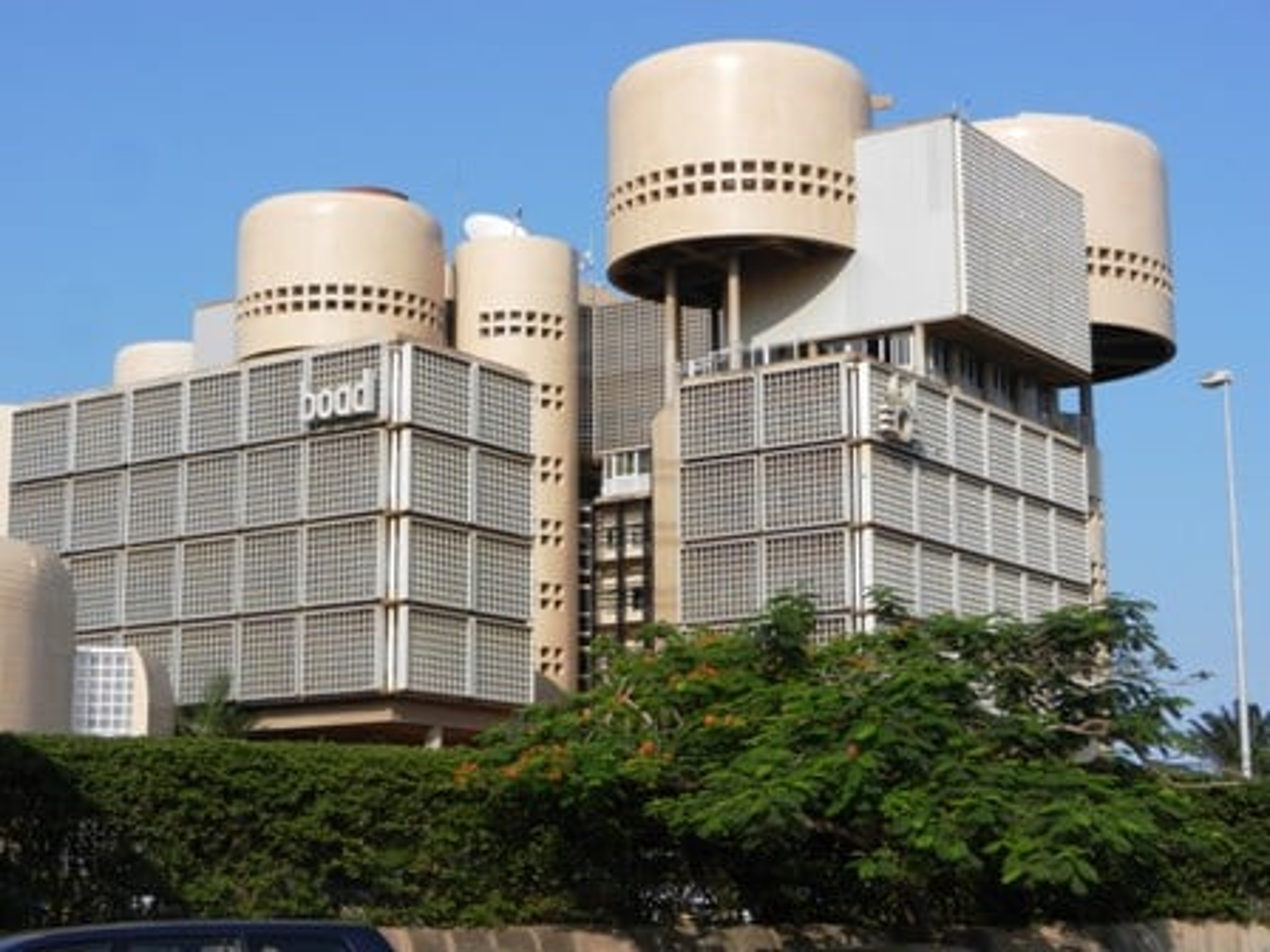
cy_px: 476
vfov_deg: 24.4
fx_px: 2201
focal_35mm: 60
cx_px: 635
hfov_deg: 32.2
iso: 160
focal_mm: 10.9
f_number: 4.5
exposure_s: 1/1250
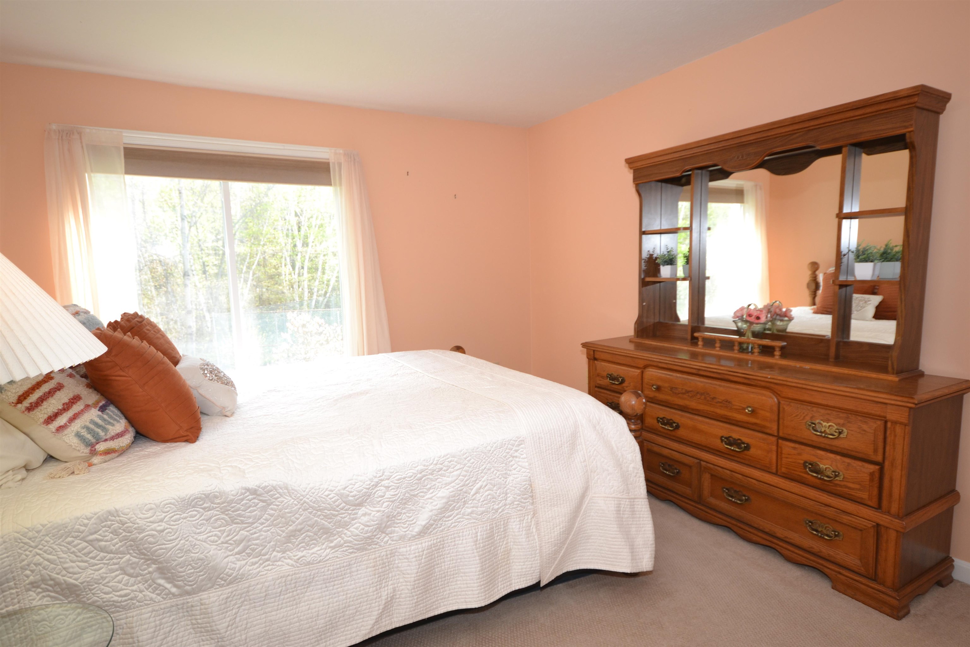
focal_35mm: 20
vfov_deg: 63.2
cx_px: 485
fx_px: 525
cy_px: 324
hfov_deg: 85.4
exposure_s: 1/60
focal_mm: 13
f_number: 5.6
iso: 400
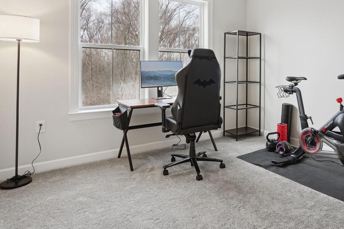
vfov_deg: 50.0
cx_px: 230
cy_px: 69
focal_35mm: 25
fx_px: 239
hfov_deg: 69.4
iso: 800
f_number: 8
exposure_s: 1/500
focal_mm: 16
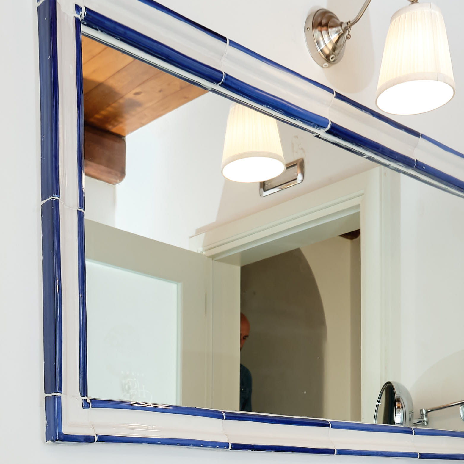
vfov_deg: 29.4
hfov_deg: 33.3
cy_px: 537
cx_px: 190
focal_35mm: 51
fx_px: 773
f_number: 4
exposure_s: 1/125
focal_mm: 10
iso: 500
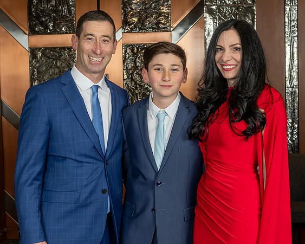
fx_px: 622
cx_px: 178
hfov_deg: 27.5
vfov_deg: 22.2
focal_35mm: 69
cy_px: 122
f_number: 8
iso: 640
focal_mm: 40
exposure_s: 1/200
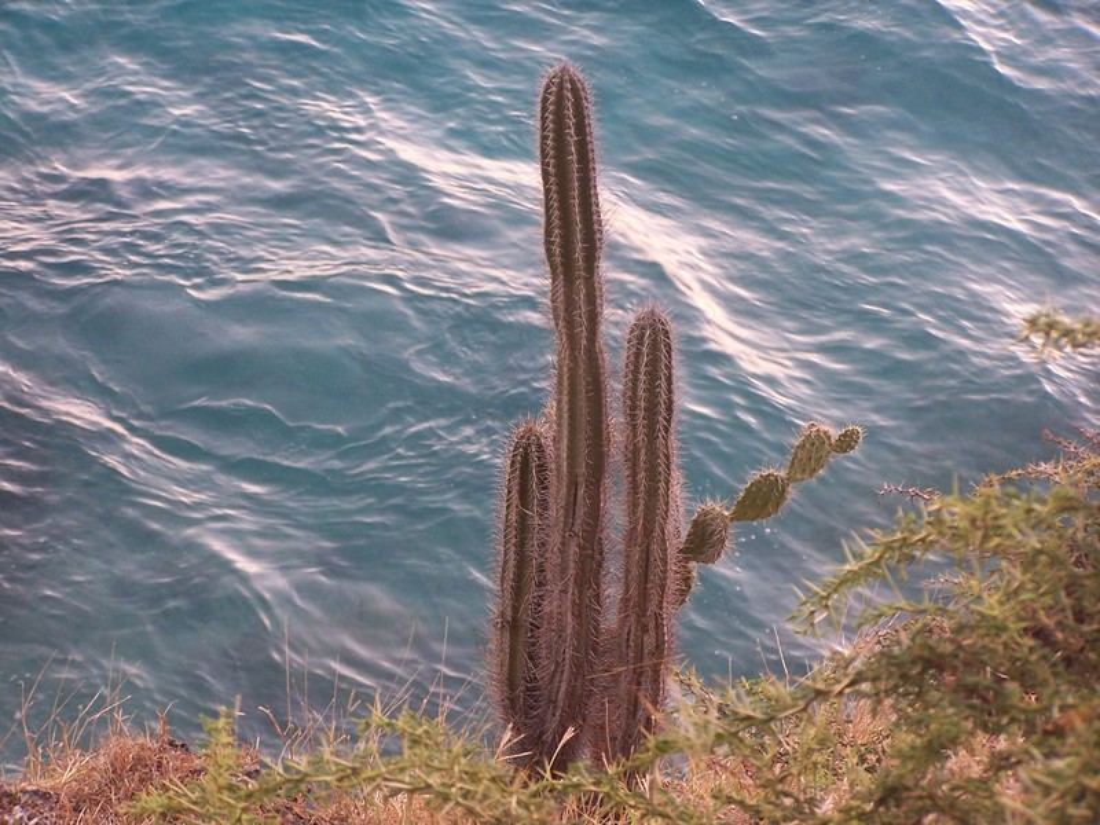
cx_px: 550
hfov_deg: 14.2
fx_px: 4417
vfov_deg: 10.7
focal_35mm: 139
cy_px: 412
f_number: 3.2
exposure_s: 1/45
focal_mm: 23.1
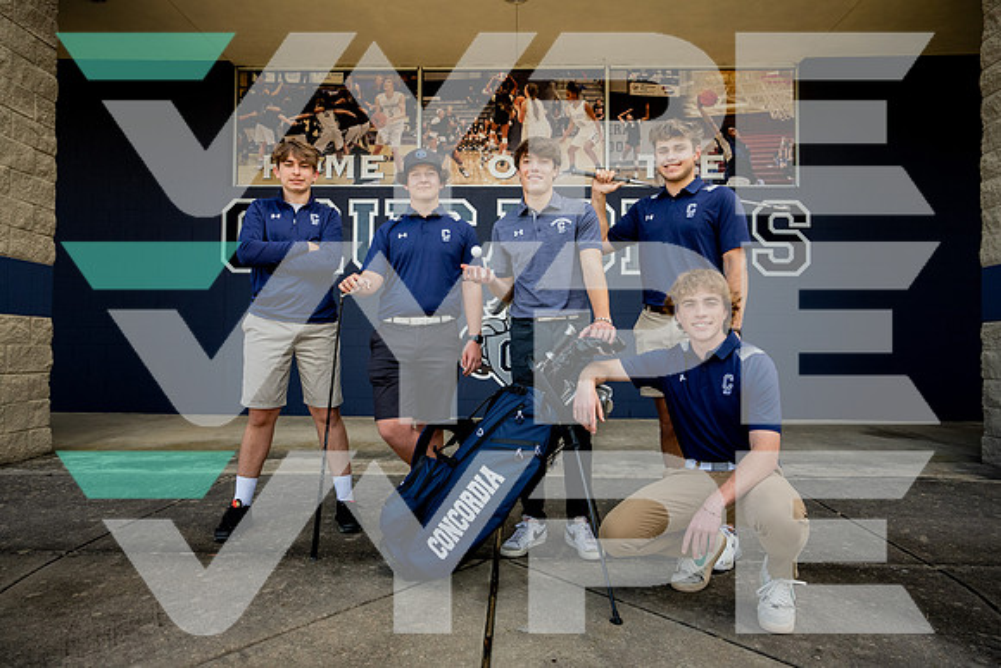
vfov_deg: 57.3
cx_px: 500
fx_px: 612
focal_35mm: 22
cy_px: 334
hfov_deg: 78.6
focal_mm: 22
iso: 1000
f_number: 6.3
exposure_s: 1/640
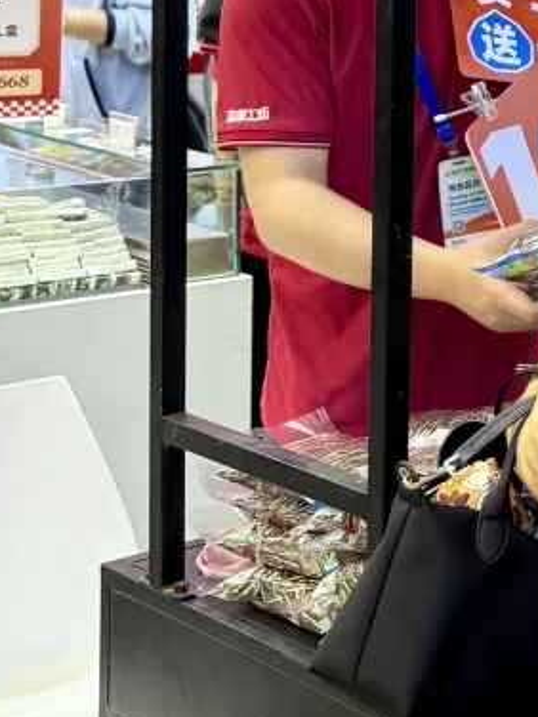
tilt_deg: -1.9
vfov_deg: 20.6
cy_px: -6
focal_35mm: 92
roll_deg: -3.0
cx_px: 1009
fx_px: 1906
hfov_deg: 14.0
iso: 100
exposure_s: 1/50
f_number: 1.78
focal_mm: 6.76
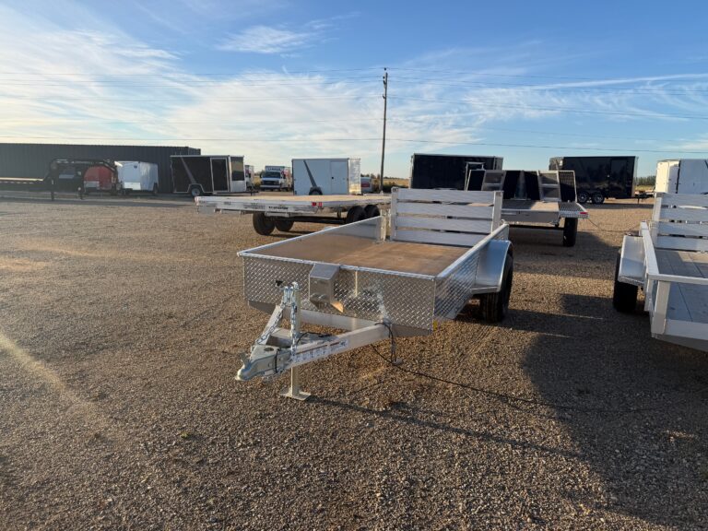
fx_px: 491
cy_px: 266
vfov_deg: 56.8
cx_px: 354
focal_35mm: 24
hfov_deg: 71.6
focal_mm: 6.76
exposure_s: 1/2611
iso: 80
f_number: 1.78
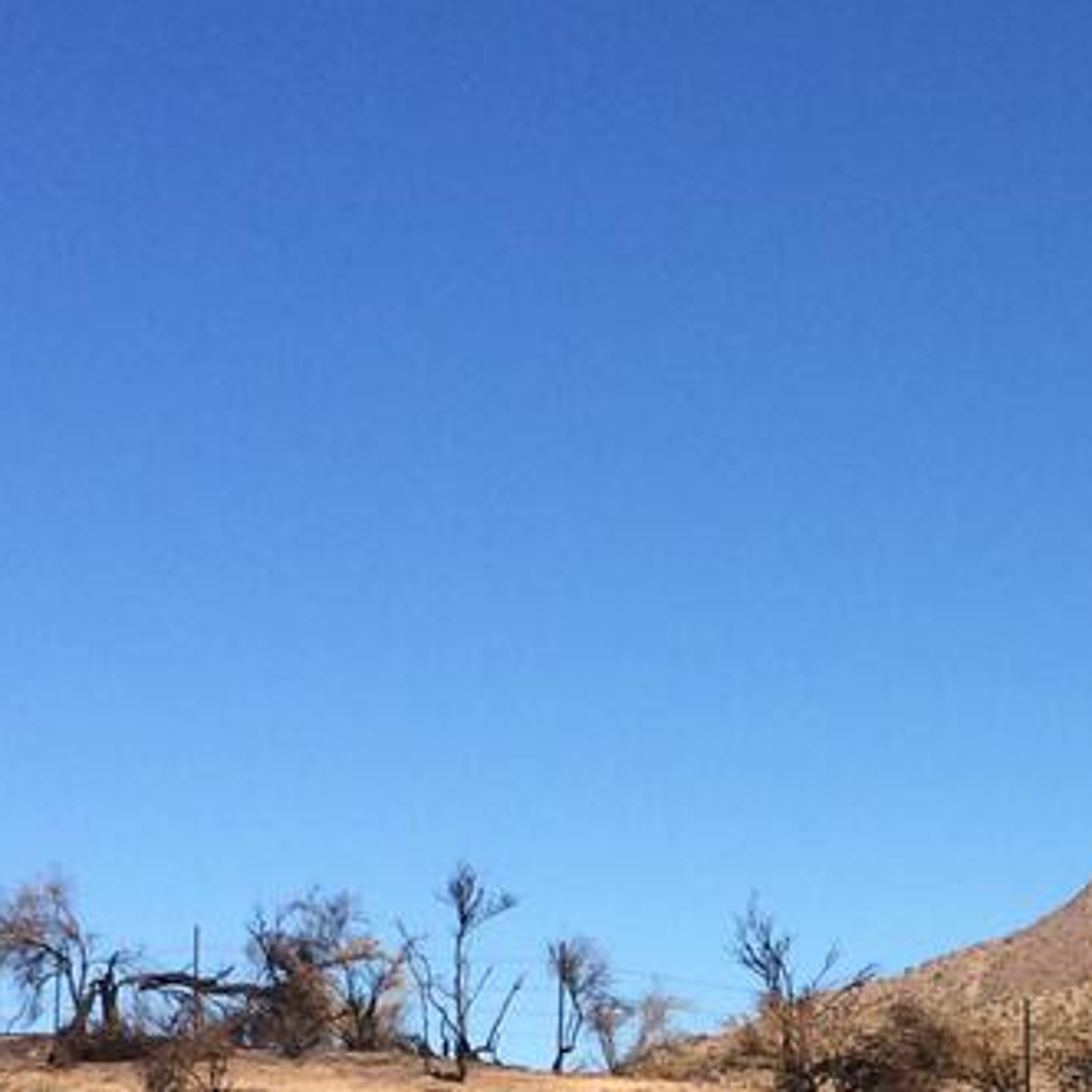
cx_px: 970
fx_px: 3676
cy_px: 1217
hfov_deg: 16.7
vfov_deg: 16.4
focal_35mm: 103
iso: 32
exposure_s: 1/2564
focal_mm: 4.15
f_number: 2.2
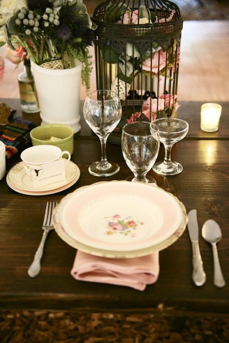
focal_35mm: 48
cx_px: 114
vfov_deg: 41.1
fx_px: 458
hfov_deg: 28.1
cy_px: 172
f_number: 2.8
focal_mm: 48
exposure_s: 1/30
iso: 1600
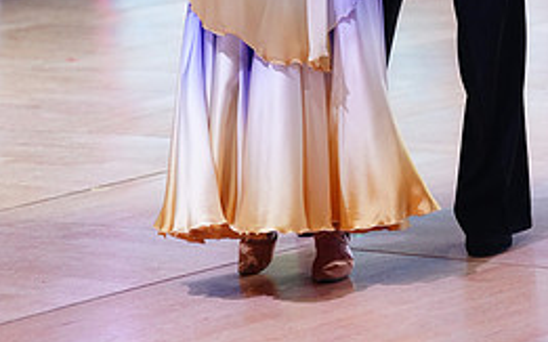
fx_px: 3076
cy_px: -191
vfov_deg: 6.3
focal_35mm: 206
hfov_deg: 10.2
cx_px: 320
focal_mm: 91
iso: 2000
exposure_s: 1/500
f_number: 2.8
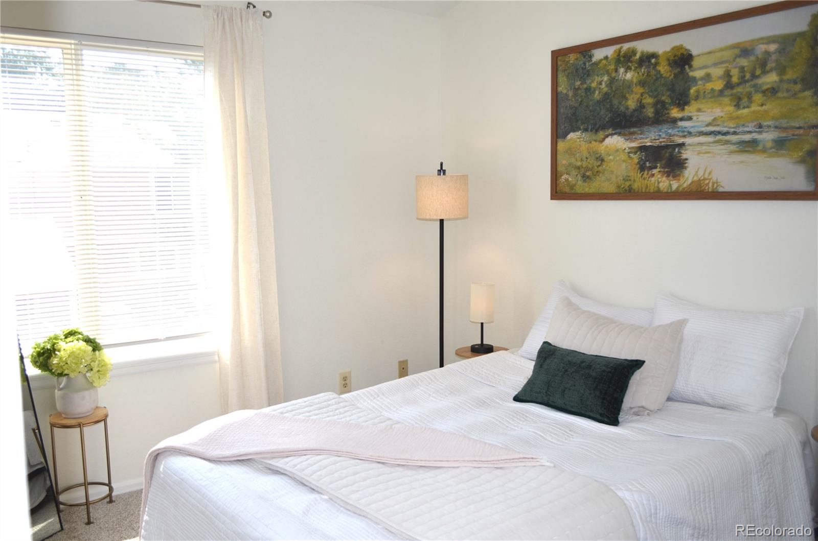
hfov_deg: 57.3
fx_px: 748
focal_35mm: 33
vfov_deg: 39.8
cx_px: 409
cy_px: 270
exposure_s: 1/200
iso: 100
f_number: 4.5
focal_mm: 22
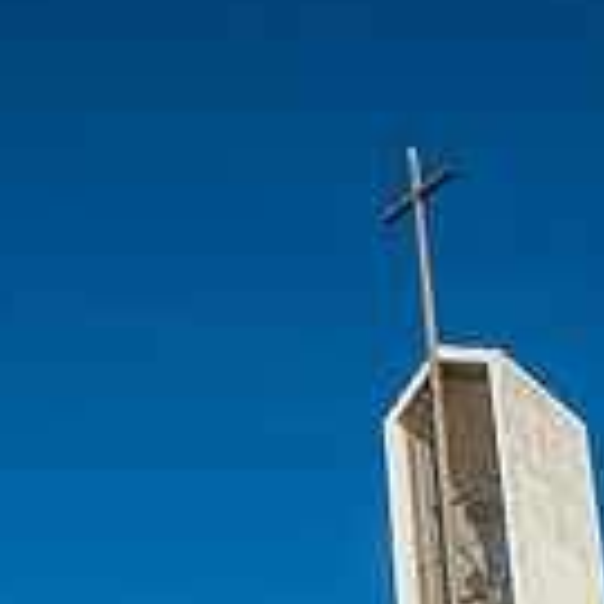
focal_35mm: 68
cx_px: 183
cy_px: 975
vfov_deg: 20.5
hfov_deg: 25.2
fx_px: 1342
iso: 200
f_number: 13
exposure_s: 1/250
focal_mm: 24
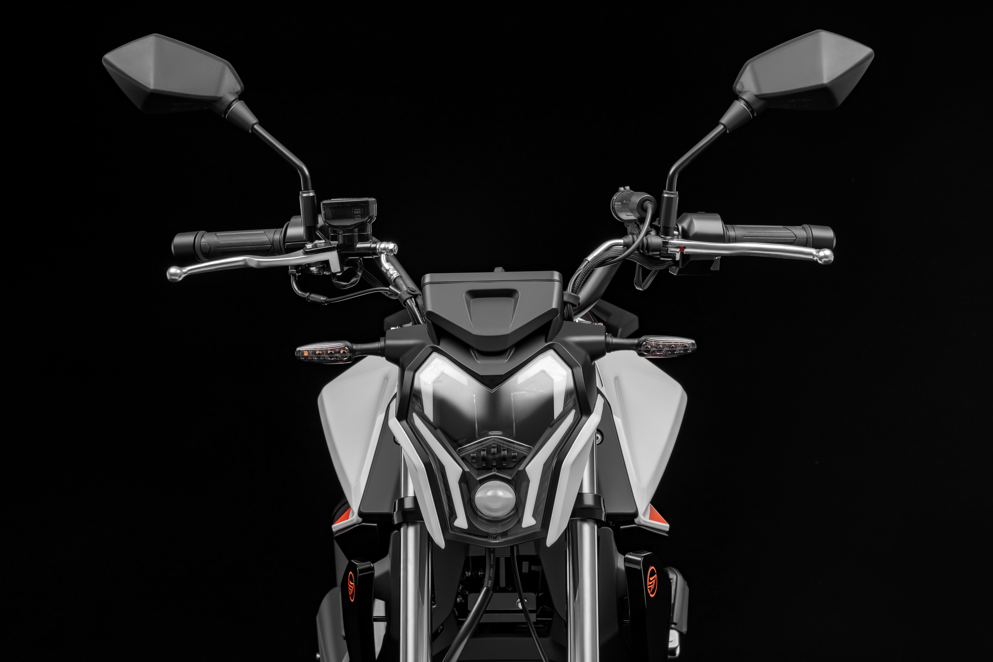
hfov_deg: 19.5
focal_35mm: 105
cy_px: 331
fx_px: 2896
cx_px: 496
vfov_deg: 13.0
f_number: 13
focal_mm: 105
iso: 100
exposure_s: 1/125
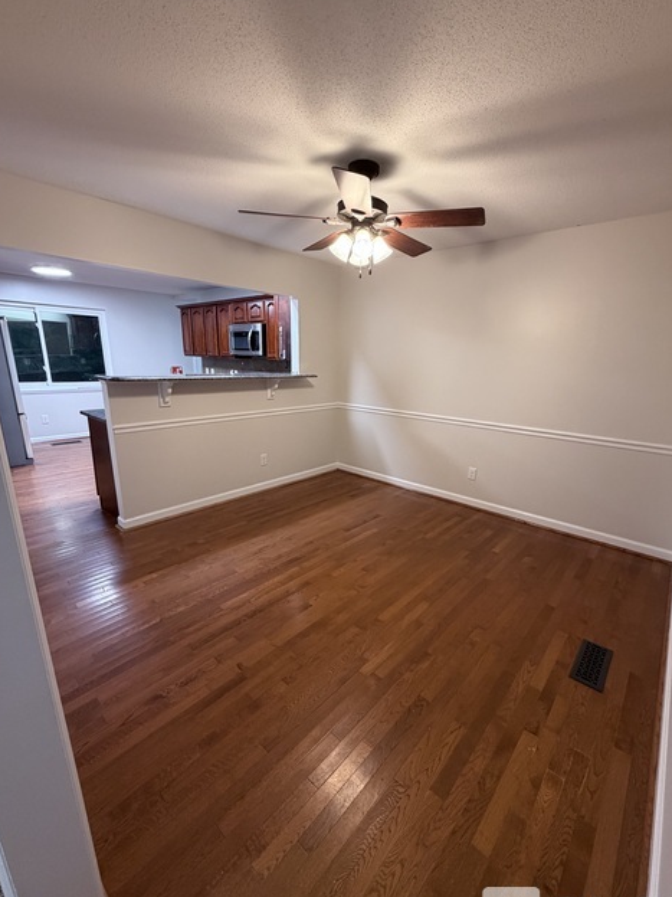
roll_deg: -2.2
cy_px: 464
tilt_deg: -14.5
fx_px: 388
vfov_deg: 98.1
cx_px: 355
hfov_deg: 81.6
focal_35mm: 15
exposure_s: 1/60
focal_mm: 2.22
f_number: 2.2
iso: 320
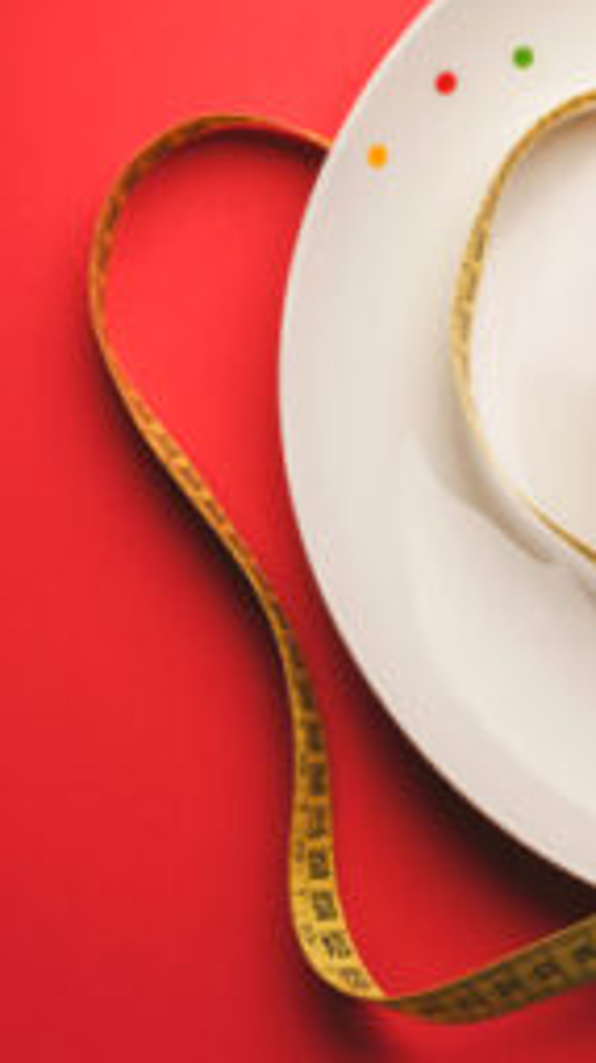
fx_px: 5294
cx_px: 852
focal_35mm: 188
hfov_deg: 6.4
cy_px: 446
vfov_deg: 11.5
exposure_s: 1/160
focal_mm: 85
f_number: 9
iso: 125
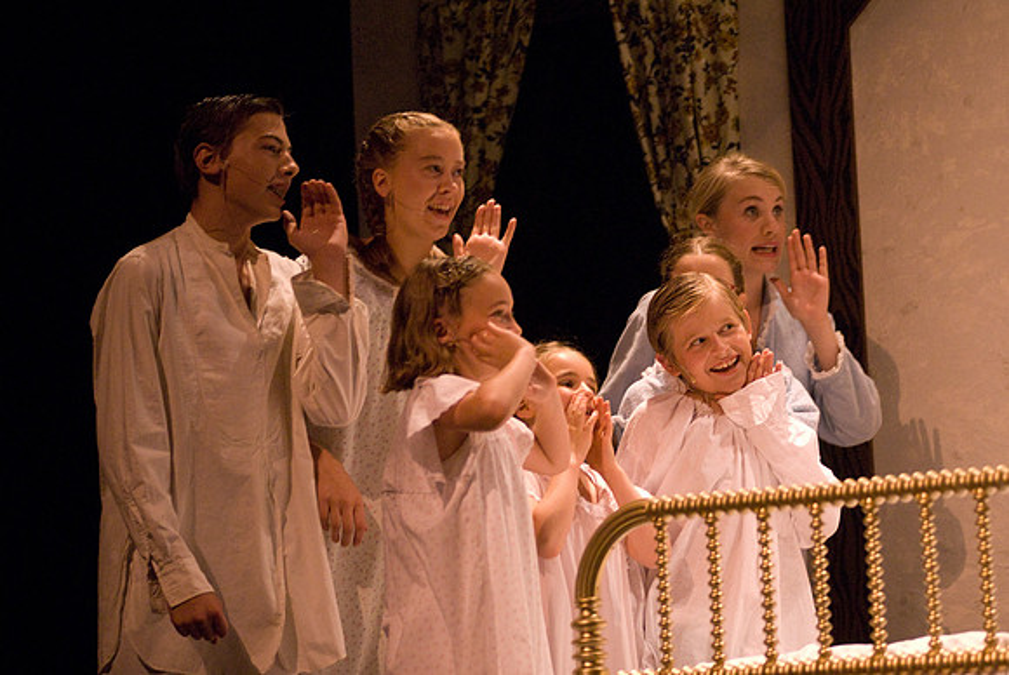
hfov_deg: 12.4
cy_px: 338
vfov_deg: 8.3
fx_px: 4629
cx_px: 504
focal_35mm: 165
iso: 1600
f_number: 2.8
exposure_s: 1/125
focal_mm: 110
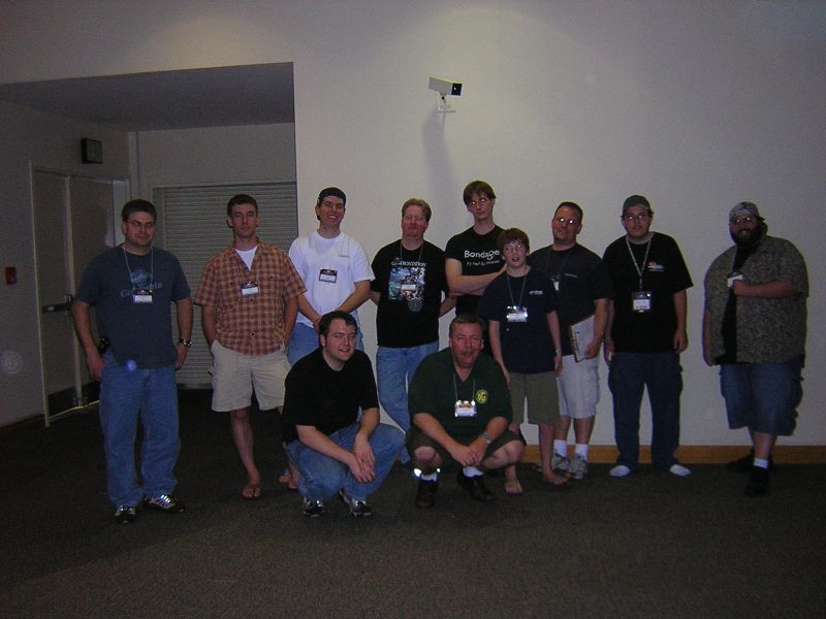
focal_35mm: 36
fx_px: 859
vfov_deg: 39.7
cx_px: 413
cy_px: 310
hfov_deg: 51.4
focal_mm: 4.7
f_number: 2.6
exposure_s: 1/60.1
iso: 400
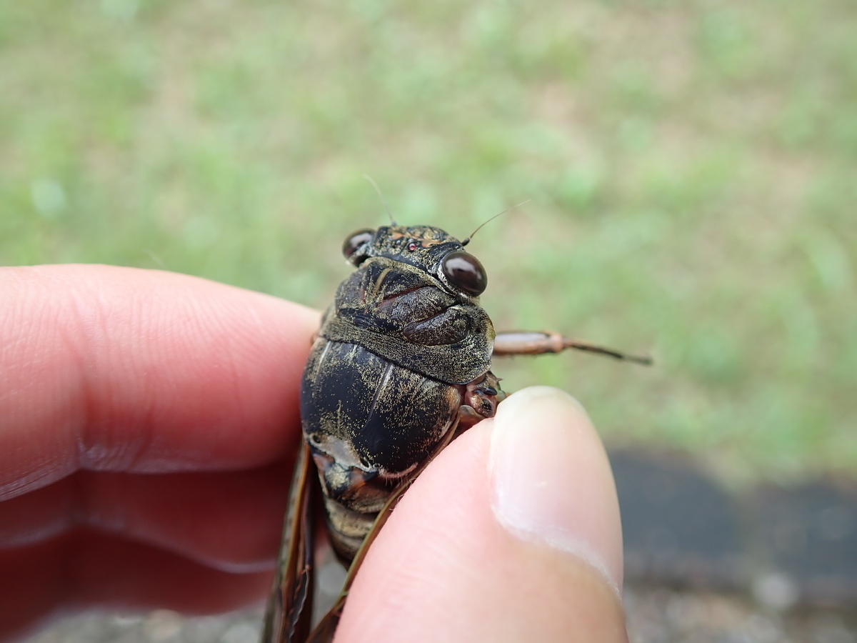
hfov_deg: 60.0
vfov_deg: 46.8
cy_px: 322
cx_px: 428
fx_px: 743
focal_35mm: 30
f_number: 2.3
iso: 125
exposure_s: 1/125
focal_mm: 5.5
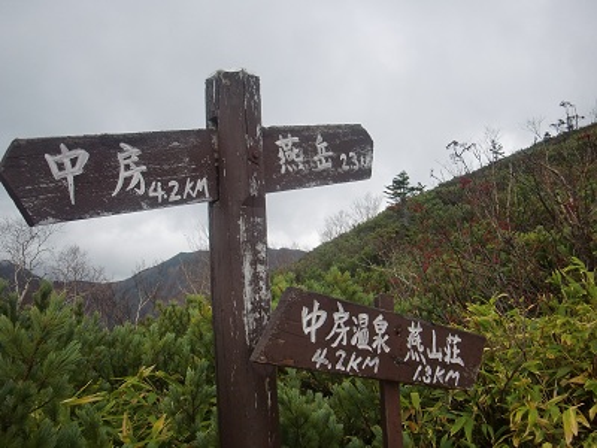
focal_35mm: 38
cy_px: 224
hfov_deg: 49.0
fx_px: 655
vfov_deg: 37.7
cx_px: 298
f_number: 3.9
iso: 64
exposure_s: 1/80
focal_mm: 6.66
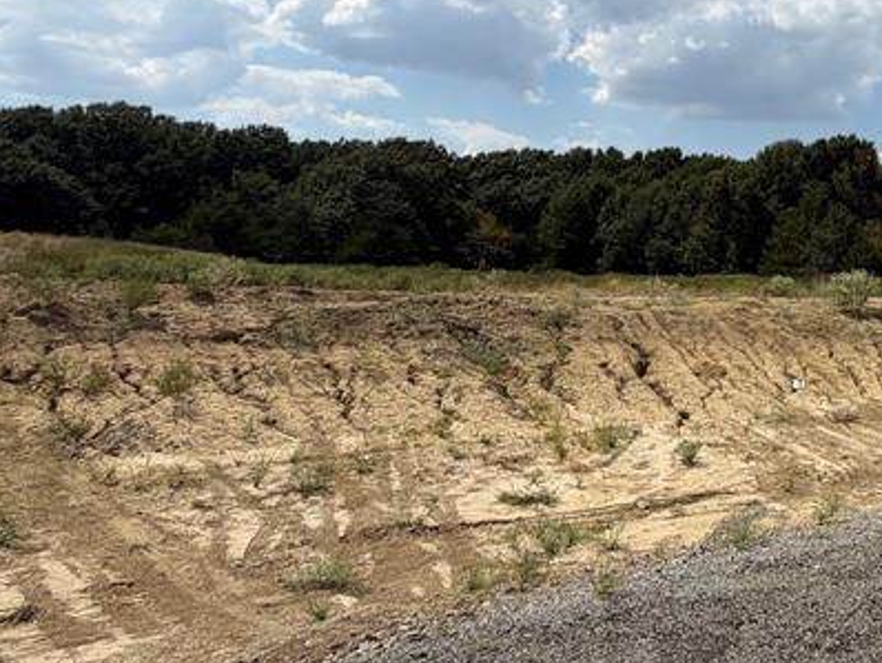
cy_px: 200
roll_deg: -1.3
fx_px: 918
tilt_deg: +5.3
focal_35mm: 36
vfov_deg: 39.0
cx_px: 902
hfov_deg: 43.3
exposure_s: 1/1795
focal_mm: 2.22
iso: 20
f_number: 2.2
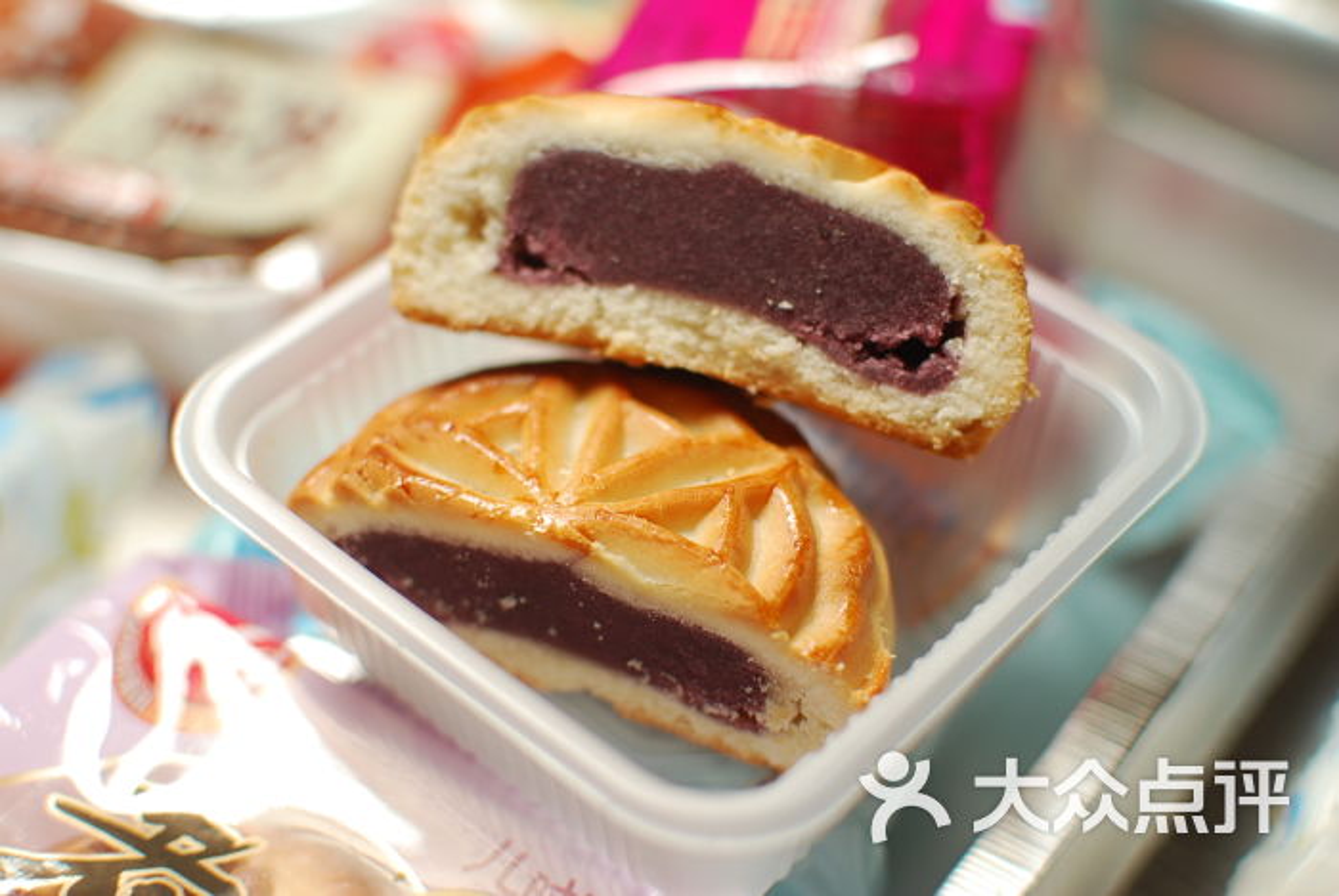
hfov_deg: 37.8
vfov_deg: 25.8
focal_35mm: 52
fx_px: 1956
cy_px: 448
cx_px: 670
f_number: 2.5
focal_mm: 35
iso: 100
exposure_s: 1/160
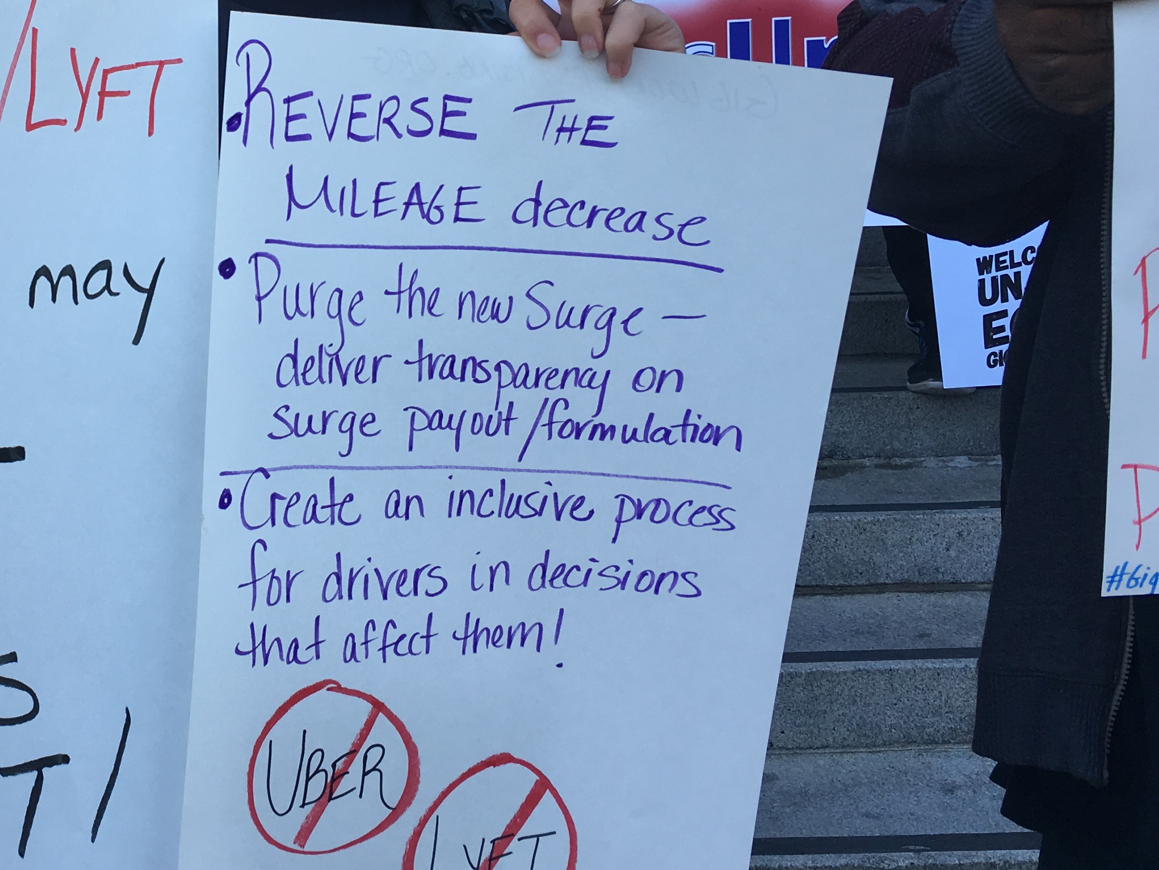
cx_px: 138
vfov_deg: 27.2
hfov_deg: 34.4
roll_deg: +0.4
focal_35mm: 53
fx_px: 1775
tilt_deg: -3.3
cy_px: 233
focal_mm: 4.15
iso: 25
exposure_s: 1/323
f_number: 2.2
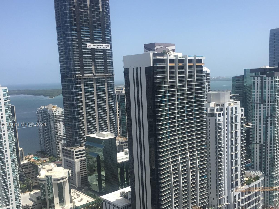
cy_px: 125
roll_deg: +1.5
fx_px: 306
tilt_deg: -6.7
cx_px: 156
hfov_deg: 48.9
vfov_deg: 37.6
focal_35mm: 38
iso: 32
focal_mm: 4.15
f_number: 2.2
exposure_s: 1/1980
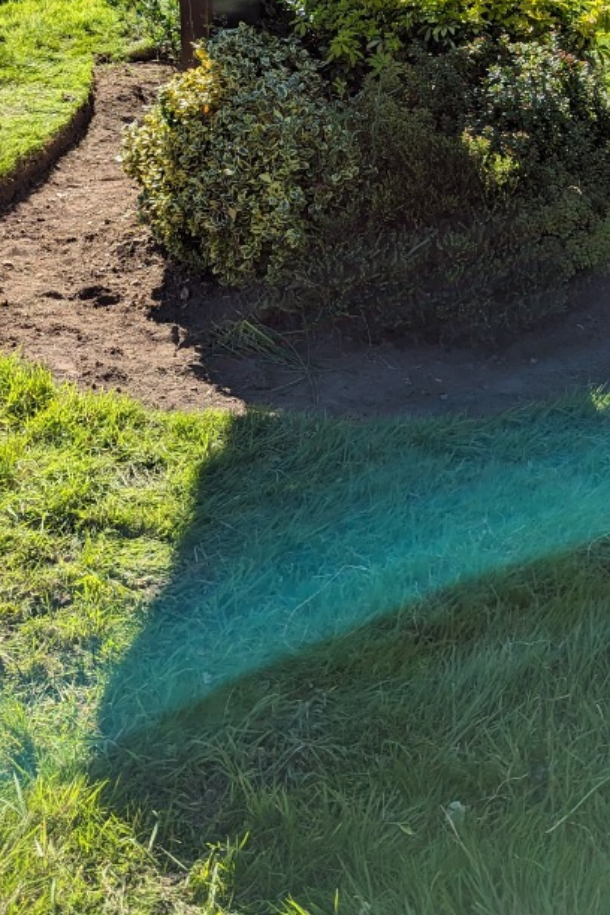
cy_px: 88
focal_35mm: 49
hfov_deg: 27.5
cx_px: 372
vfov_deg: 37.6
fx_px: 1245
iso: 41
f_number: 1.85
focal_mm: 6.81
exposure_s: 1/1770
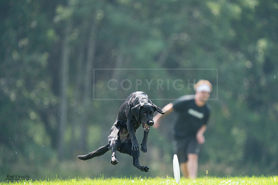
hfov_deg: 4.1
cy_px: 92
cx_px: 139
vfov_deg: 2.8
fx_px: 3862
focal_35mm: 500
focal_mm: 500
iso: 4000
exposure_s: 1/4000
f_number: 6.3
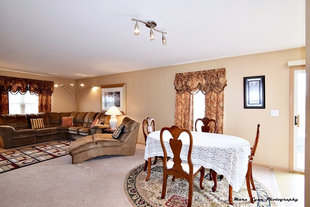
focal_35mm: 16
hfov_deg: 95.0
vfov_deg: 72.1
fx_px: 142
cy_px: 104
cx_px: 155
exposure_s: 1/125
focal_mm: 11
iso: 800
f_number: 5.6
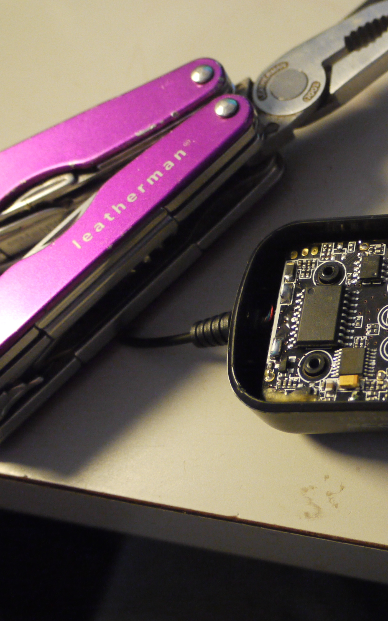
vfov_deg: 38.2
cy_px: 303
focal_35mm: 53
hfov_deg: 22.4
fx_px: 897
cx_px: 473
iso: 800
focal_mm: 14
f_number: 3.5
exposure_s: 1/20
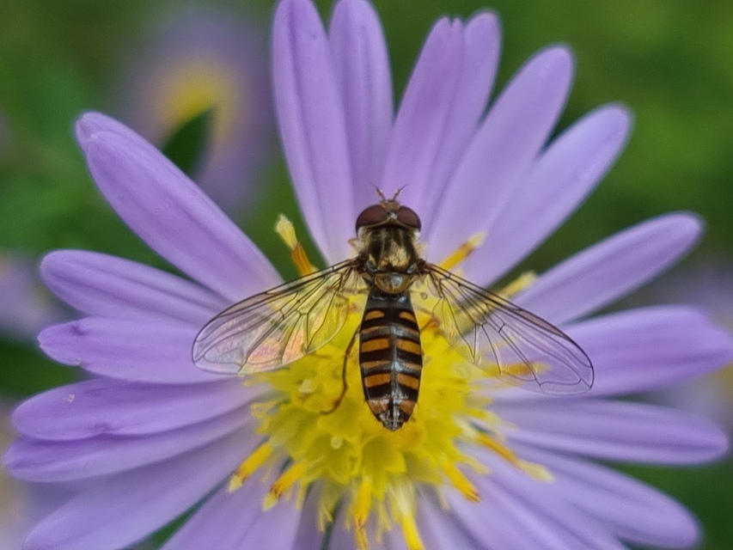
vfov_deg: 53.1
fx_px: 551
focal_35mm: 26
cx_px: 366
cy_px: 275
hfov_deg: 67.3
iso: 50
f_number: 1.8
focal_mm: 5.4
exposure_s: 1/179
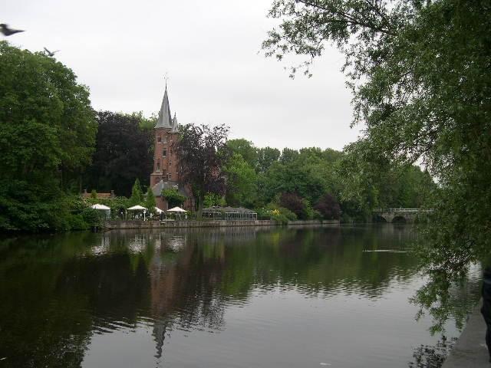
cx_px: 246
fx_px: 539
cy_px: 184
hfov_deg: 49.0
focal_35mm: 38
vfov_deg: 37.7
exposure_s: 1/227
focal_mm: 8
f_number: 2.8
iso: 100
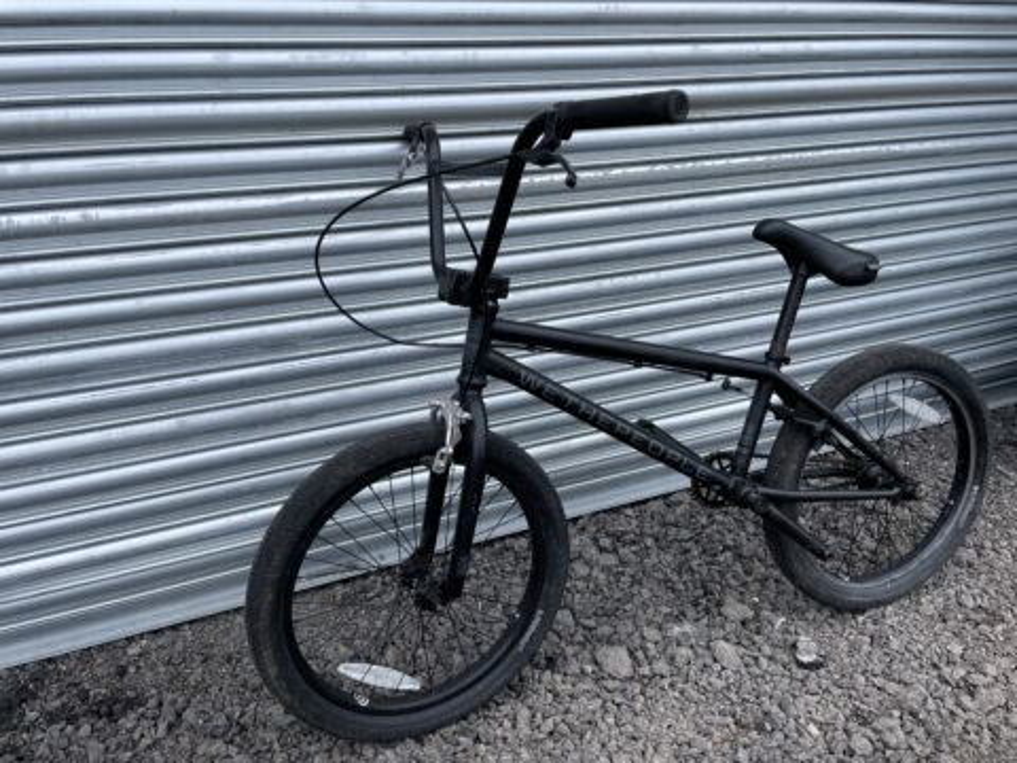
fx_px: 764
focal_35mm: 26
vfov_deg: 53.1
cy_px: 382
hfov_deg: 67.3
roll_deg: +2.8
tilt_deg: -20.5
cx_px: 508
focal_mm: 4.2
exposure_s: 1/1024
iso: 32
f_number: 1.6
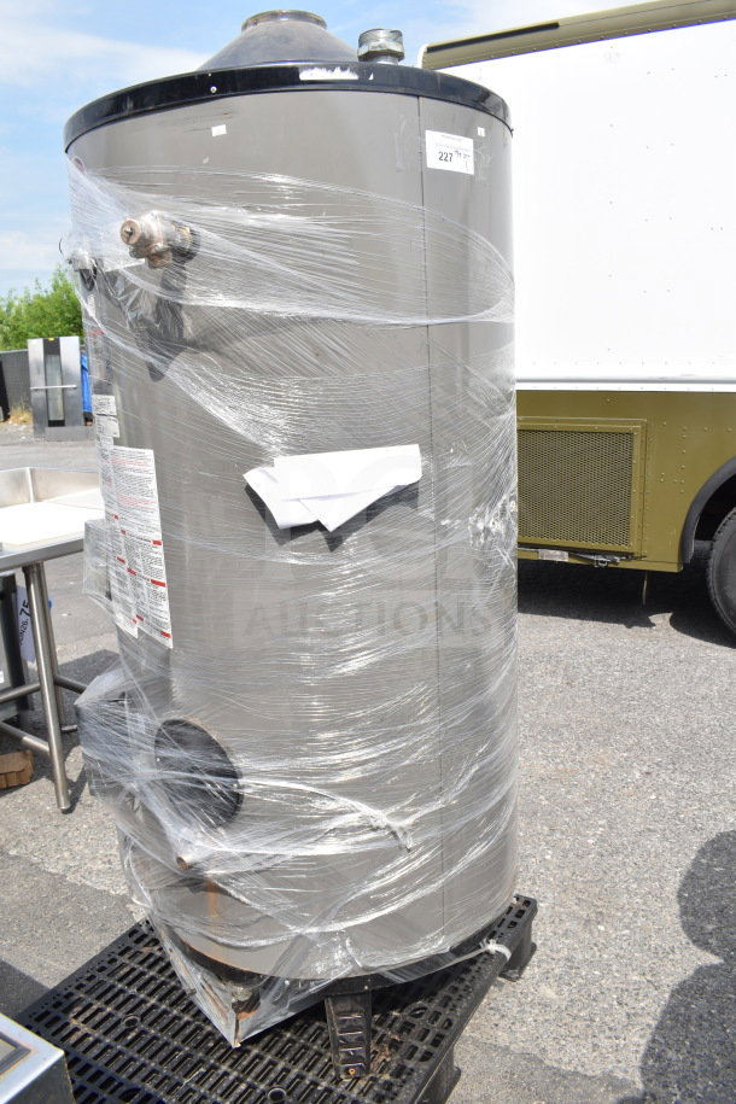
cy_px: 552
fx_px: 828
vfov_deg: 67.4
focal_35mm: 27
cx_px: 368
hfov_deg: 47.9
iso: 200
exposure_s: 1/320
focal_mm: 18
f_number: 9
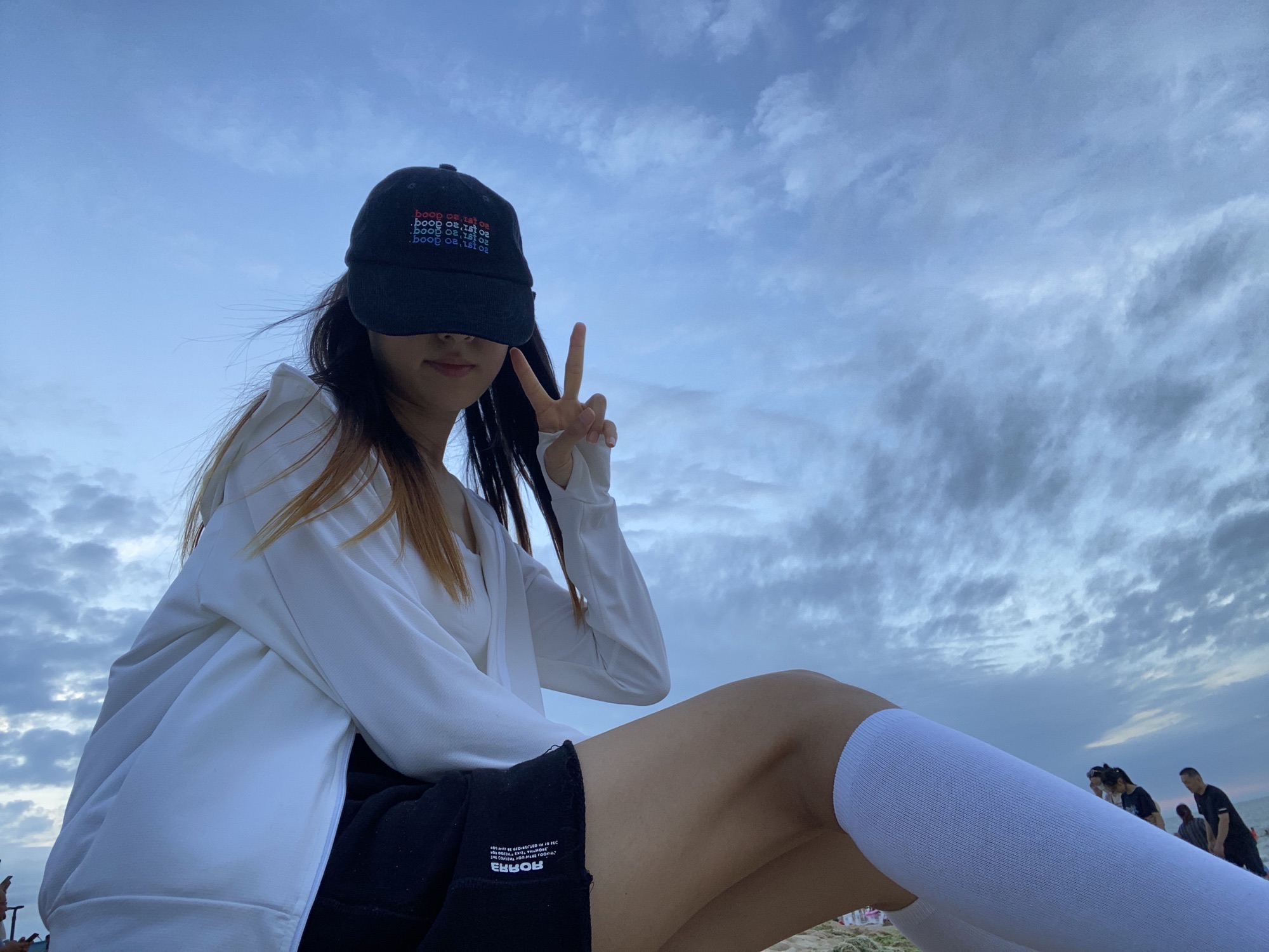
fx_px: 843
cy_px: 476
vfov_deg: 58.9
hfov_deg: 73.9
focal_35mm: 23
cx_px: 634
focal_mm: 2.71
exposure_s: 1/122
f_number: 2.2
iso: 40
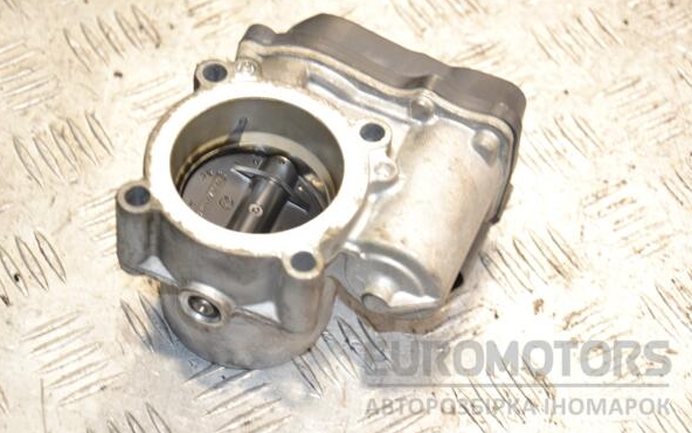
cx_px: 342
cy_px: 202
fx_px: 1810
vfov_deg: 13.6
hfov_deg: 21.6
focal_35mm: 96
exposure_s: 1/80
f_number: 5.3
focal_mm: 62
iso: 800
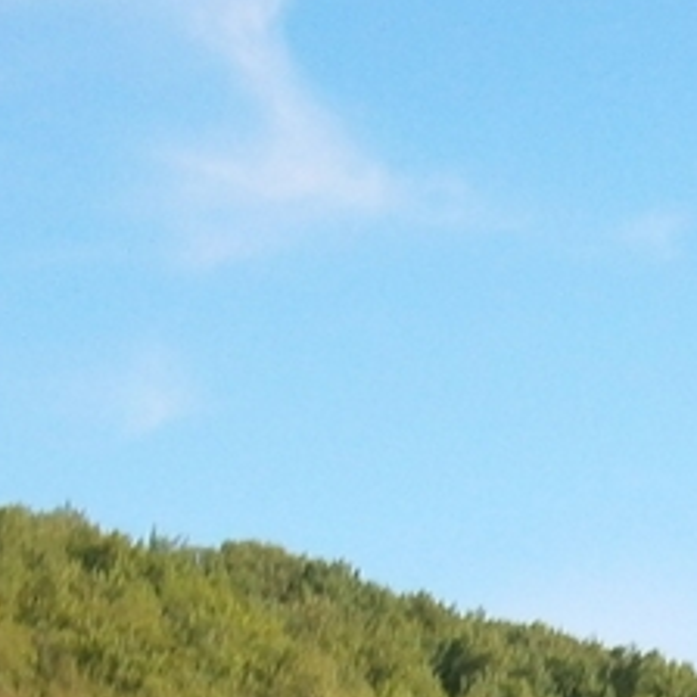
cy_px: 1302
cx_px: 769
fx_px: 3508
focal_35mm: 154
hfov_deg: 11.2
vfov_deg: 10.6
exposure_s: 1/125
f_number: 8
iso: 80
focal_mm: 4.7
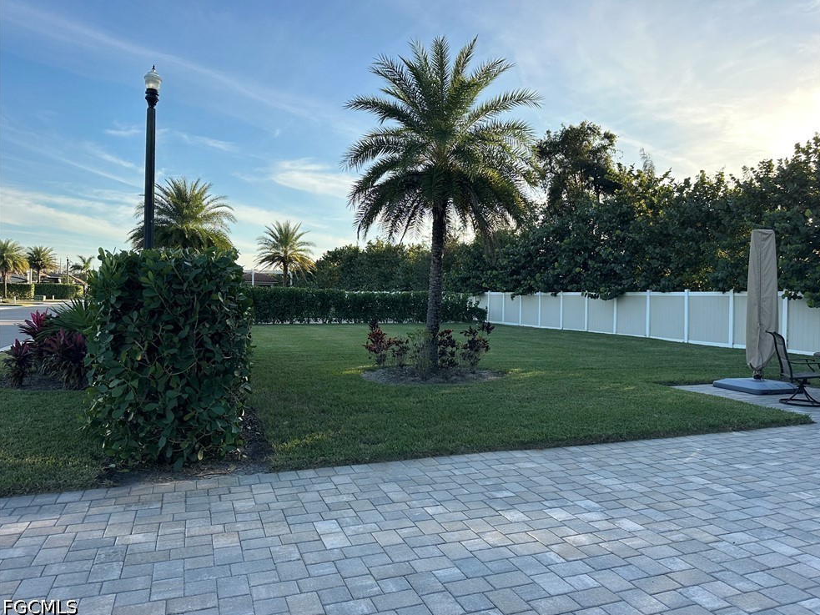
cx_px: 425
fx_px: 592
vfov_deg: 54.9
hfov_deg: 69.4
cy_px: 300
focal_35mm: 25
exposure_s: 1/1880
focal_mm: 6.86
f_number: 1.78
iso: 80
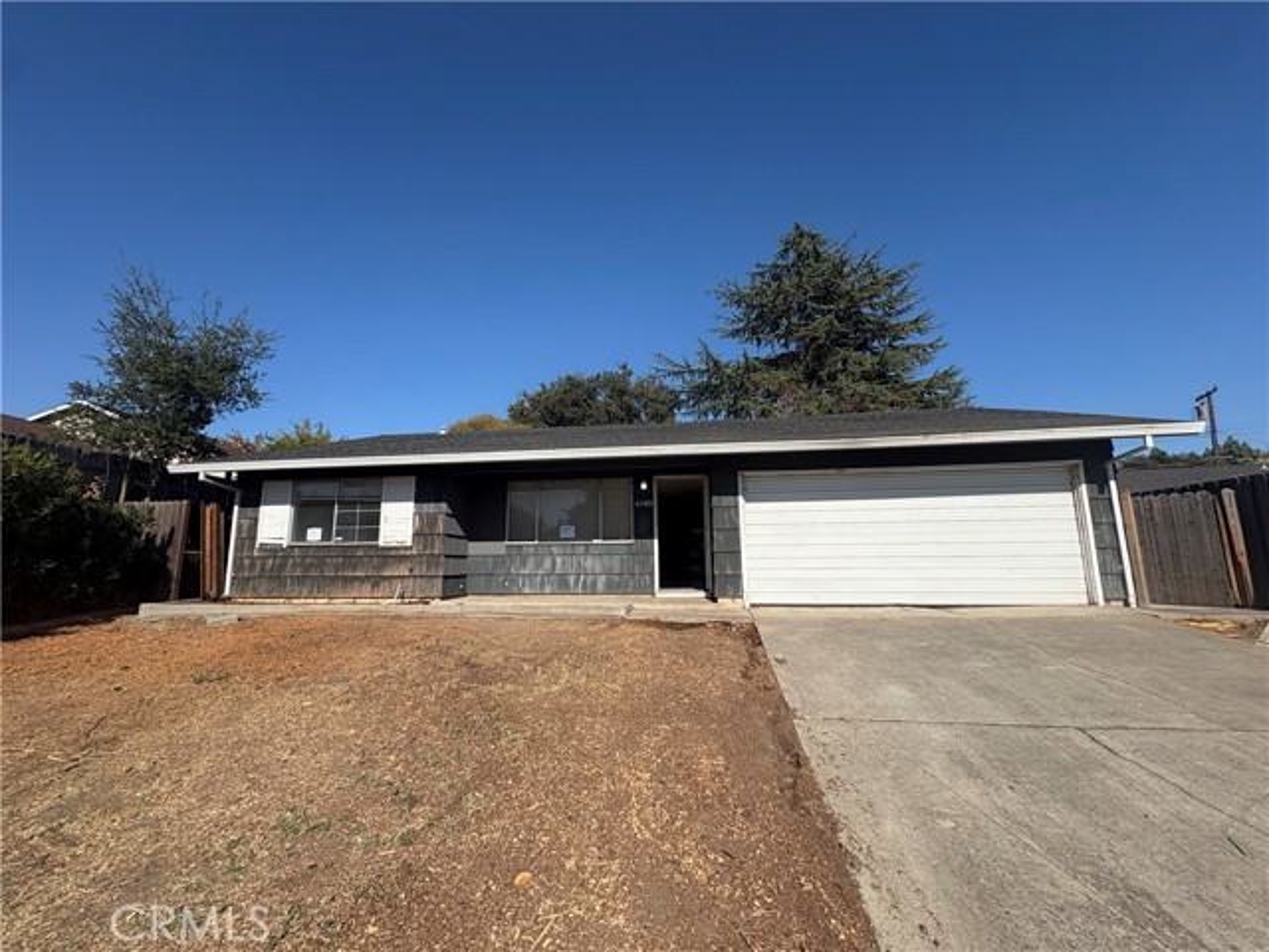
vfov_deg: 85.7
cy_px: 476
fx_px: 513
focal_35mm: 14
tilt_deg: +9.4
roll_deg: +0.6
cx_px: 634
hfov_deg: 102.1
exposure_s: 1/2494
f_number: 2.2
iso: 50
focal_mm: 2.22
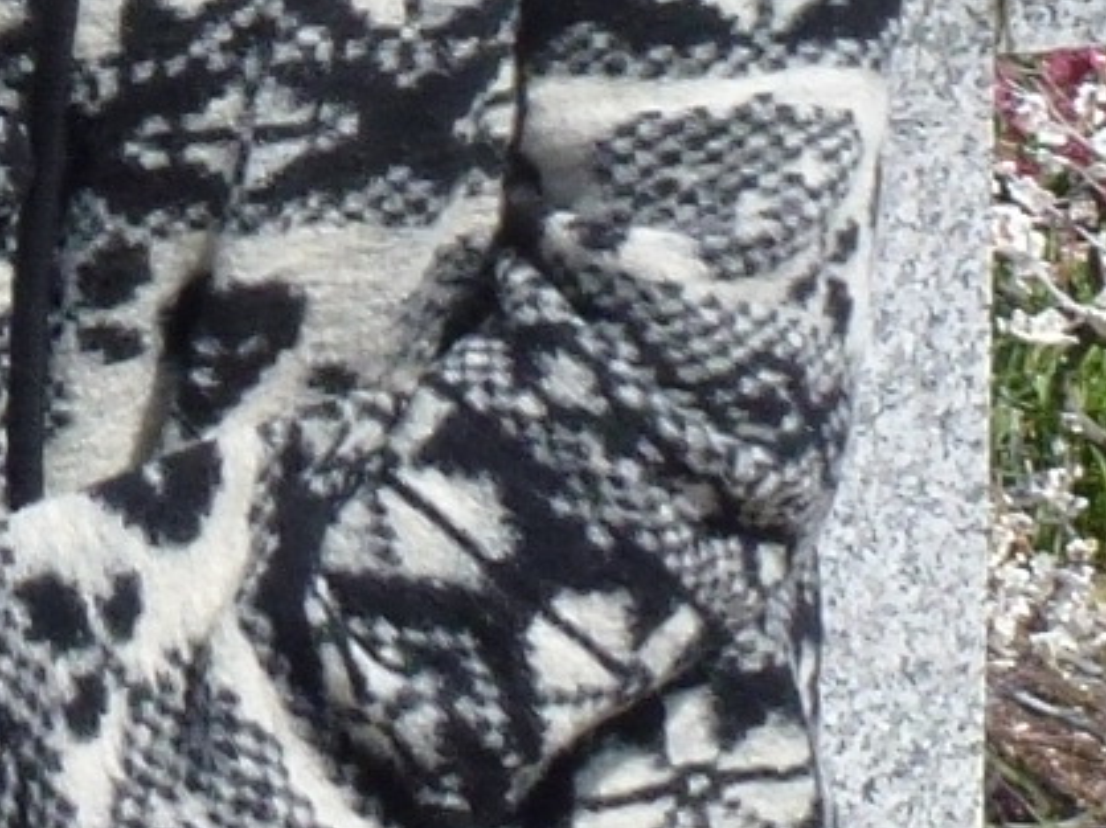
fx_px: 4694
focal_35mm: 147
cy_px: -619
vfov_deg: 9.6
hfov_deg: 13.0
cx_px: -286
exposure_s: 1/800
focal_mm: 4.3
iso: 100
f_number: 4
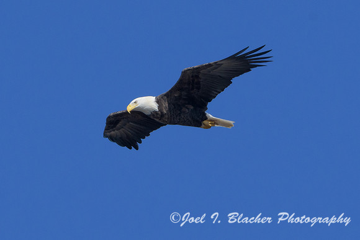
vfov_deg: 1.3
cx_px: 180
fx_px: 10502
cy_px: 120
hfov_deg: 2.0
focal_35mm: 1050
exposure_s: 1/1250
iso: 500
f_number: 10
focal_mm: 700
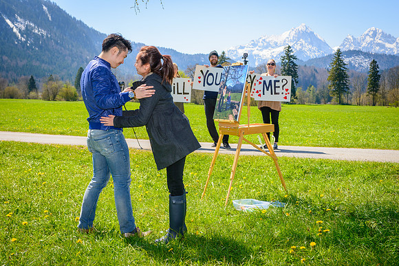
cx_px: 200
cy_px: 133
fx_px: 576
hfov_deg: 38.2
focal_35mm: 52
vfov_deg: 26.0
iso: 125
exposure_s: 1/200
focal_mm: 52
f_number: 7.1
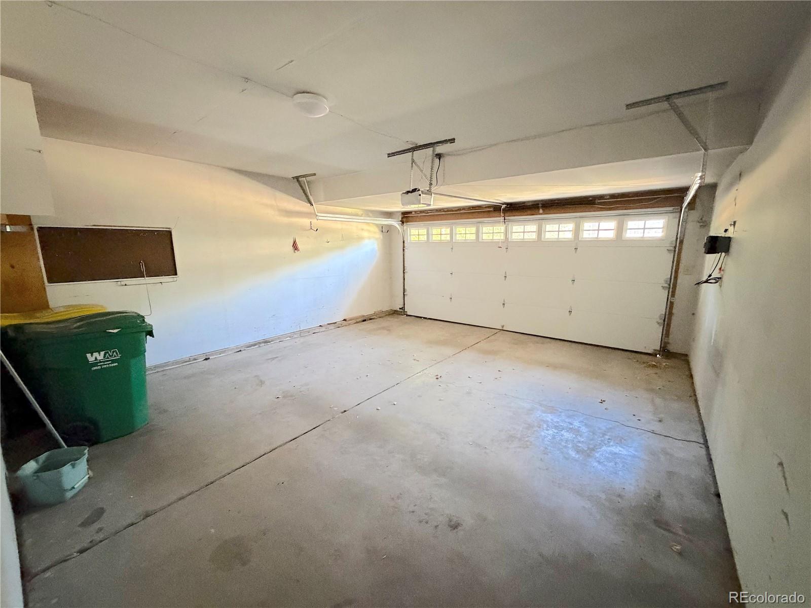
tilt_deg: -9.6
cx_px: 406
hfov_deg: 102.1
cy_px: 304
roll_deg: +0.9
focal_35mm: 14
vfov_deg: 85.7
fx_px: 328
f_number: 2.2
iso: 1250
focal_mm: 2.22
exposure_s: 1/40
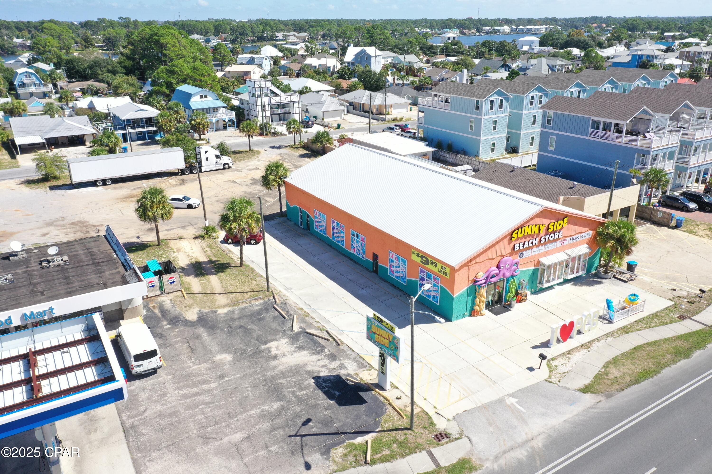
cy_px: 237
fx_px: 554
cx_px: 356
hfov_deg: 65.5
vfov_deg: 46.4
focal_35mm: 28
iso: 100
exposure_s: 1/320
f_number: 5.6
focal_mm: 10.26
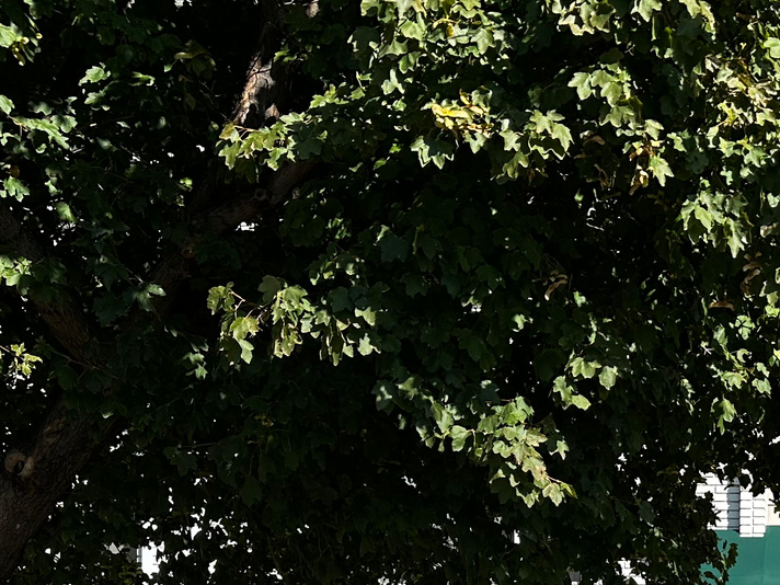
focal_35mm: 69
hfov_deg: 26.6
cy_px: 736
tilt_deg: +0.8
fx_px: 1555
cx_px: 788
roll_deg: -0.1
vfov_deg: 19.8
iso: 80
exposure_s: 1/3597
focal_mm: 6.86
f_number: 1.78
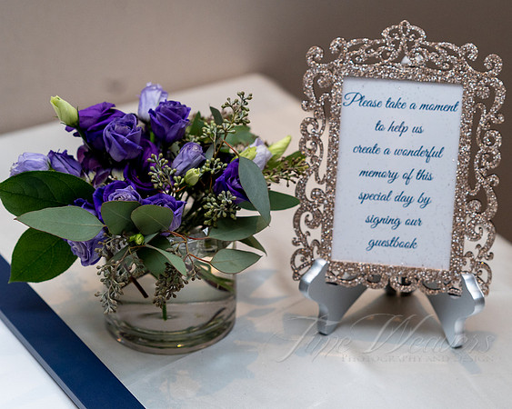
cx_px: 275
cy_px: 215
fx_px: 1389
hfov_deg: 20.9
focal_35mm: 92
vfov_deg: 16.8
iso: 1000
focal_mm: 70
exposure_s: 1/250
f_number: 4
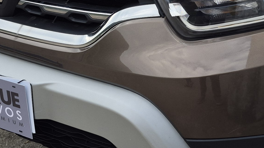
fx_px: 616
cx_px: 202
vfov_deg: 13.4
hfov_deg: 23.9
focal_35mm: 88
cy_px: -22
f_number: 1.8
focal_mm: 5.4
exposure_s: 1/984
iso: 25
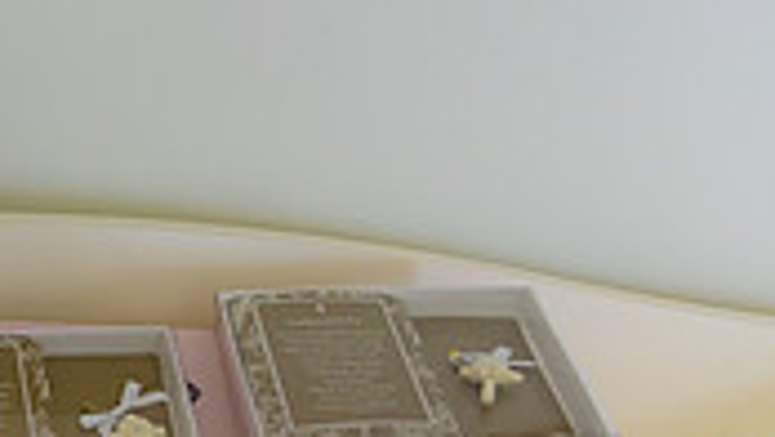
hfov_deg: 19.1
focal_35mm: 101
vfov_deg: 12.0
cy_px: 292
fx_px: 2076
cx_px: -312
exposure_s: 1/125
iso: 1600
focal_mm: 29
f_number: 3.2
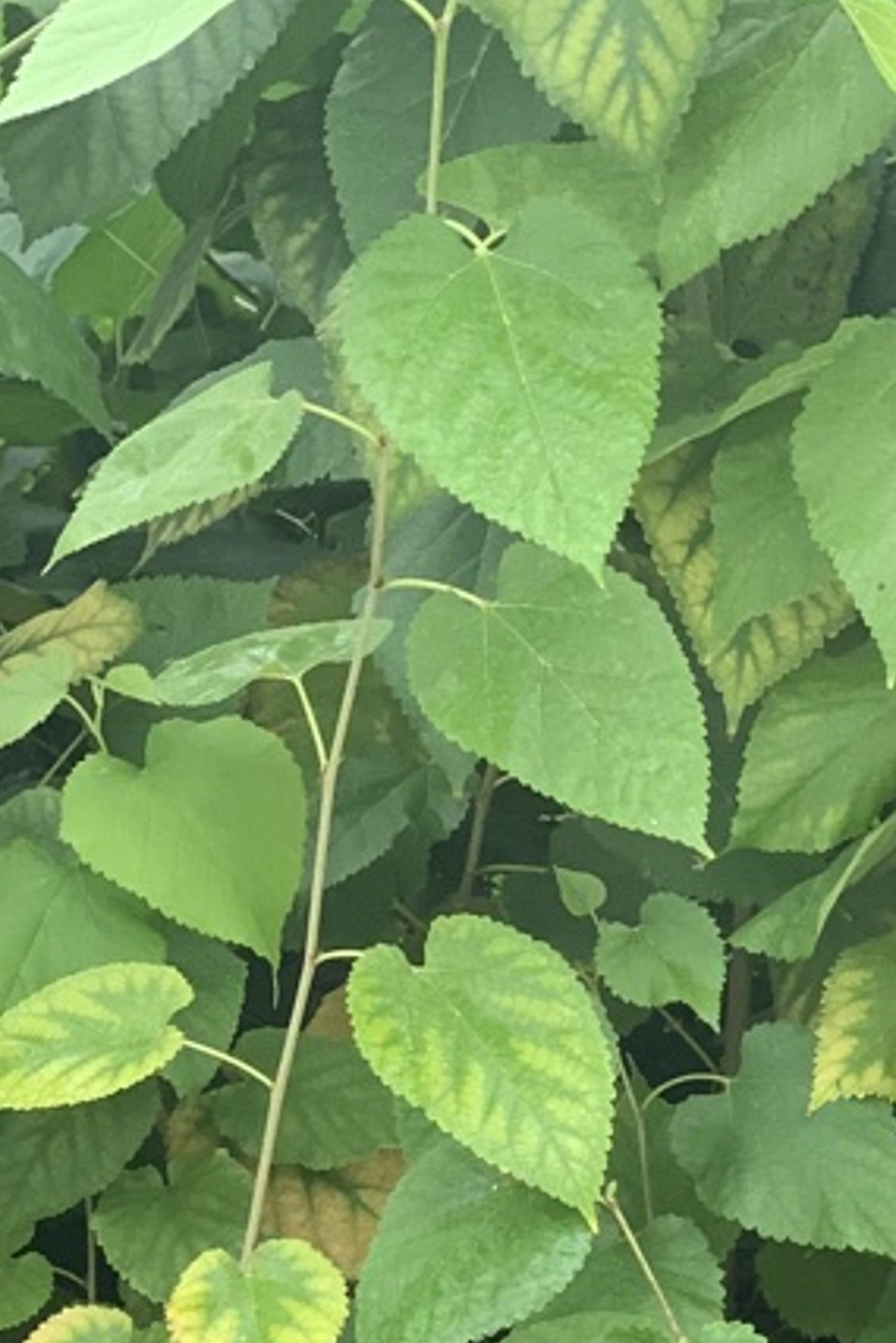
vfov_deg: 14.6
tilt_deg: -11.7
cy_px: 1669
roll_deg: -1.4
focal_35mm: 135
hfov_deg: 10.1
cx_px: 805
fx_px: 5036
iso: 125
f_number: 2.4
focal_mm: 6
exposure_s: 1/95
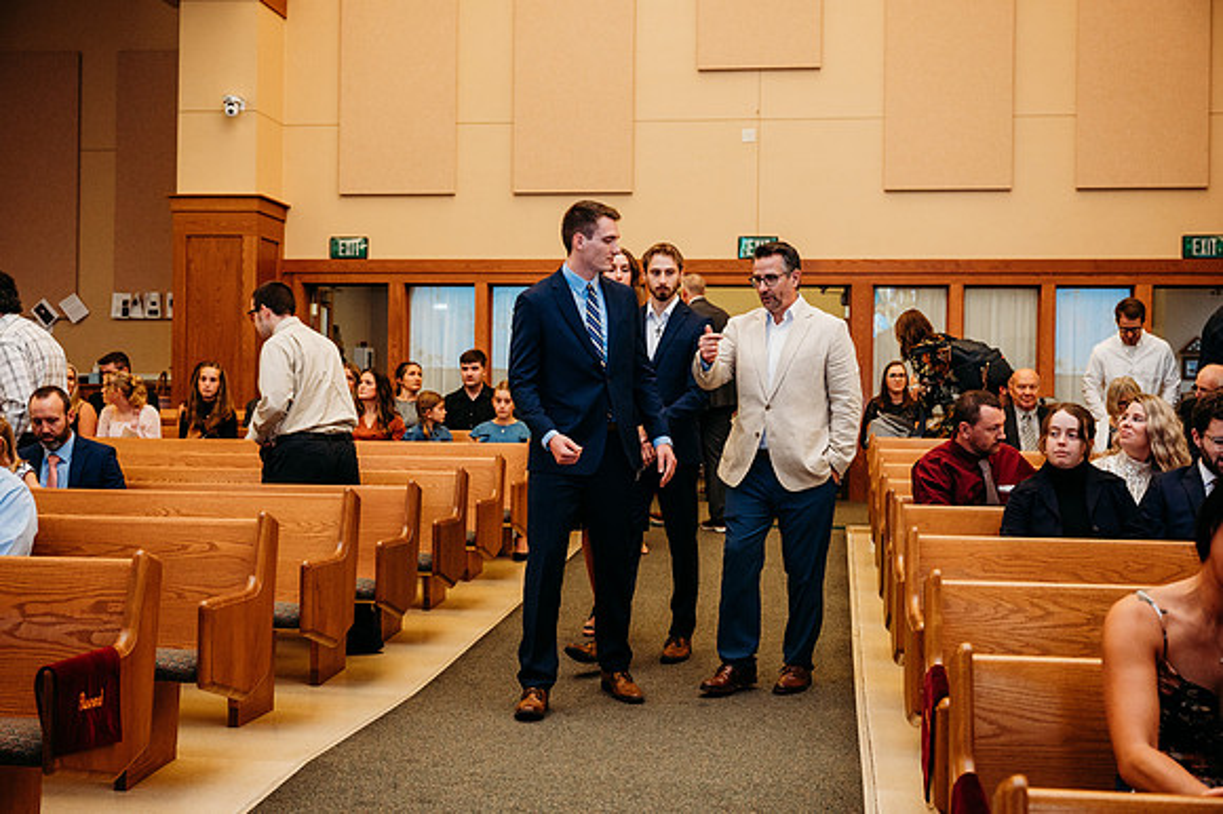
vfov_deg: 29.8
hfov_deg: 43.6
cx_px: 612
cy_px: 407
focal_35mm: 45
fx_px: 1528
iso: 1600
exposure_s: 1/200
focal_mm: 45
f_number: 4
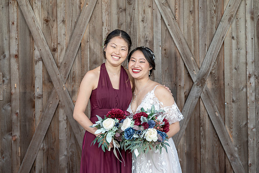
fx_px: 799
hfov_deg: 18.4
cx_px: 135
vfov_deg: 12.3
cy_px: 87
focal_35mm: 111
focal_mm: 106
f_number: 4
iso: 250
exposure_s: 1/200
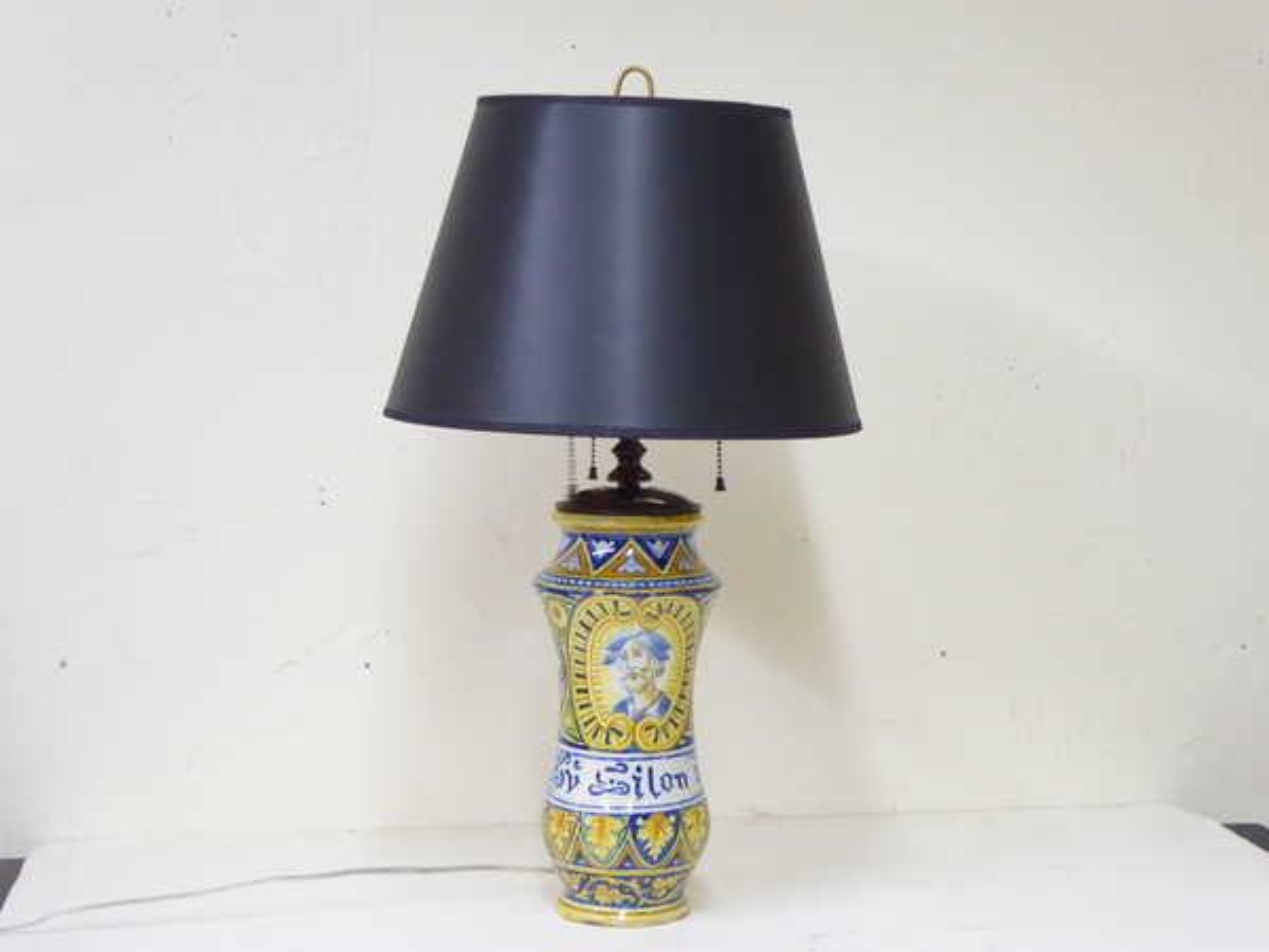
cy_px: 476
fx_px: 2383
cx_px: 634
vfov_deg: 22.6
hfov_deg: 29.8
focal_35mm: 65
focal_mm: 11.7
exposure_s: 1/10
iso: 400
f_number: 4.4
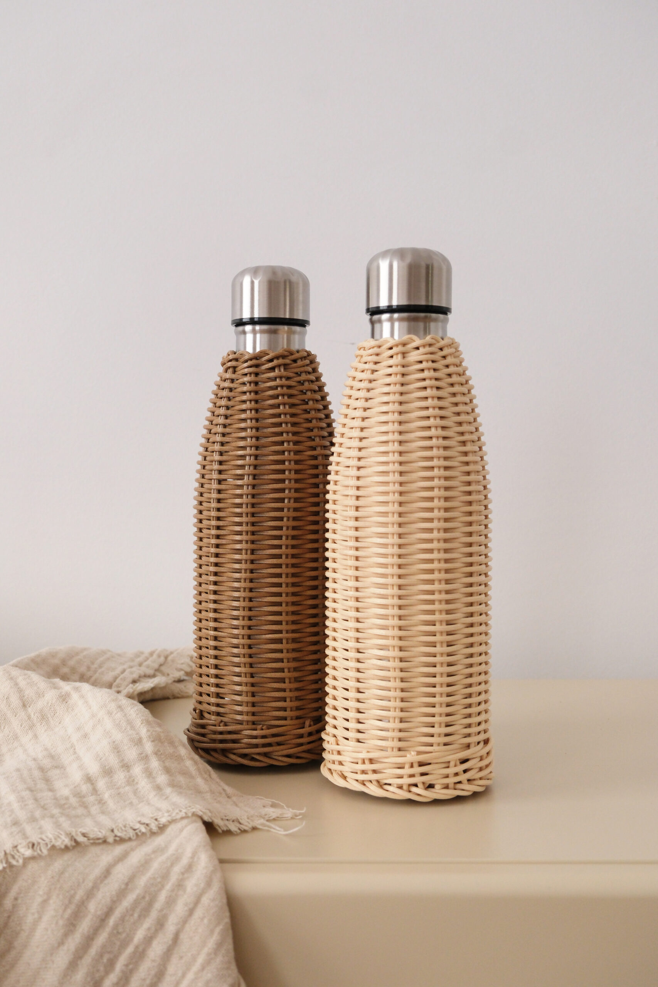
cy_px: 494
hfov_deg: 25.5
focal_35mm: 53
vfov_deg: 37.5
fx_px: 1453
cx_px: 329
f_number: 4
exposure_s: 1/52
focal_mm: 35
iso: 1600
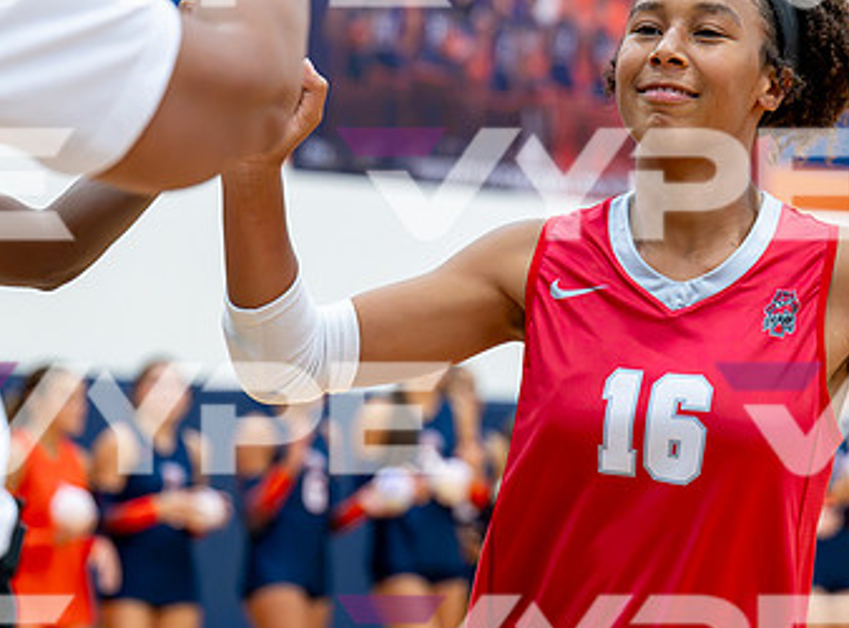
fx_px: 3612
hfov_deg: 13.4
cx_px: 515
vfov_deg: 9.9
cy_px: 237
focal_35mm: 148
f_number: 2.8
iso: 4000
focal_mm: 71
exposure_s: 1/800
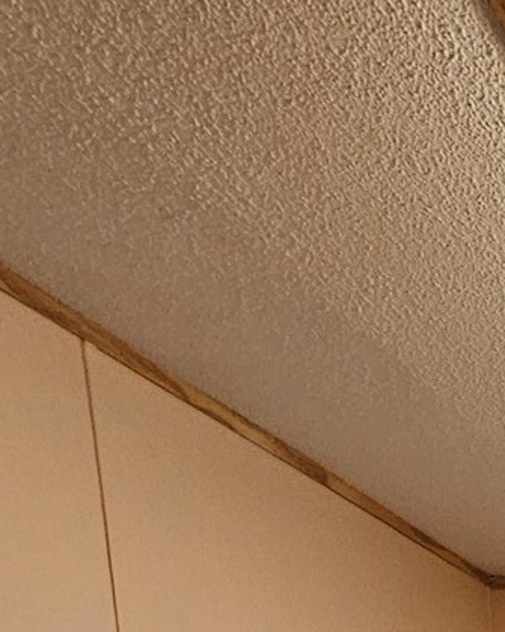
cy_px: 1196
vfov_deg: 19.9
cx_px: 898
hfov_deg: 19.0
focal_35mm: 62
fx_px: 1159
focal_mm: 2.2
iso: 250
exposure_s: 1/60
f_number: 2.2
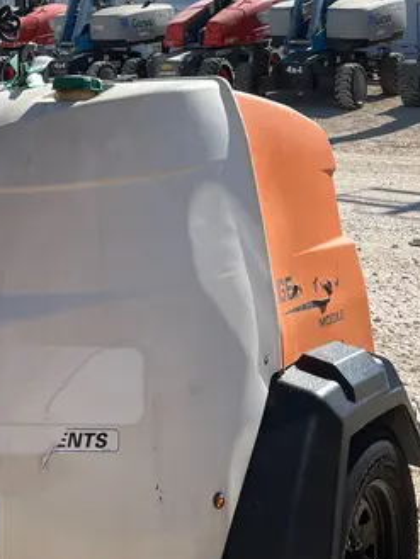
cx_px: 5
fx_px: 938
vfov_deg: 31.0
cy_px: 9
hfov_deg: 24.2
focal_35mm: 58
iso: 50
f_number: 1.6
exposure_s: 1/3135
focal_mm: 5.1
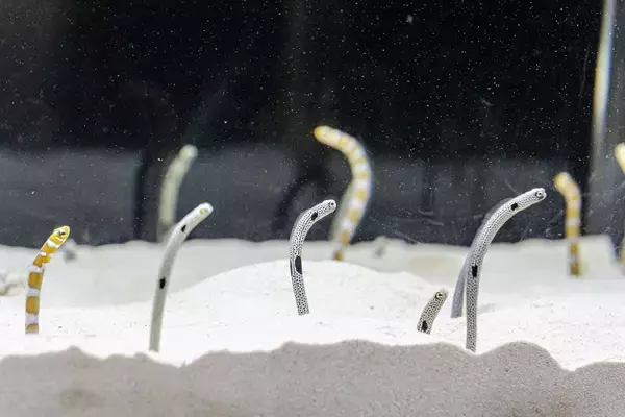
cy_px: 208
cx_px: 312
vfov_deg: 6.9
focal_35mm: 200
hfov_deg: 10.3
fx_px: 3472
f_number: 6.3
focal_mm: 200
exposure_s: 1/250
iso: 5000
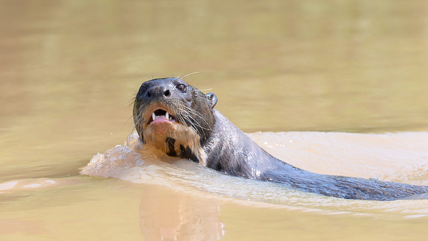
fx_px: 2687
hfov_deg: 9.1
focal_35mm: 237
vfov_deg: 5.1
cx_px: 159
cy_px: 85
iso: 800
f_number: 5.6
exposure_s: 1/2500
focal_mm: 180
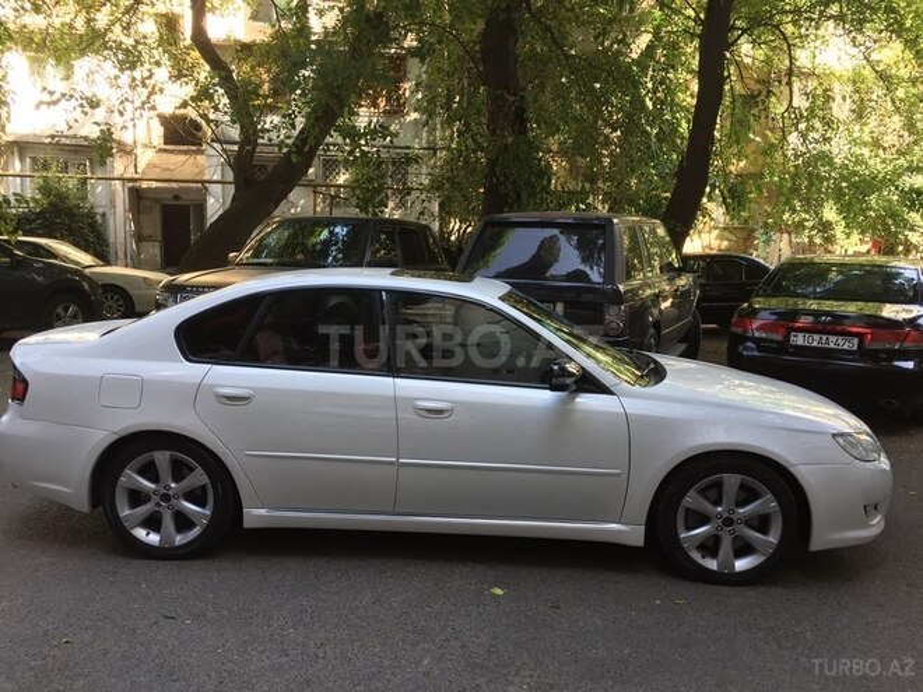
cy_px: 346
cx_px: 462
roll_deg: +0.3
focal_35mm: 29
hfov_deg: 61.7
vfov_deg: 48.2
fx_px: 773
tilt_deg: -4.8
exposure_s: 1/100
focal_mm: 4.15
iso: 40
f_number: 2.2
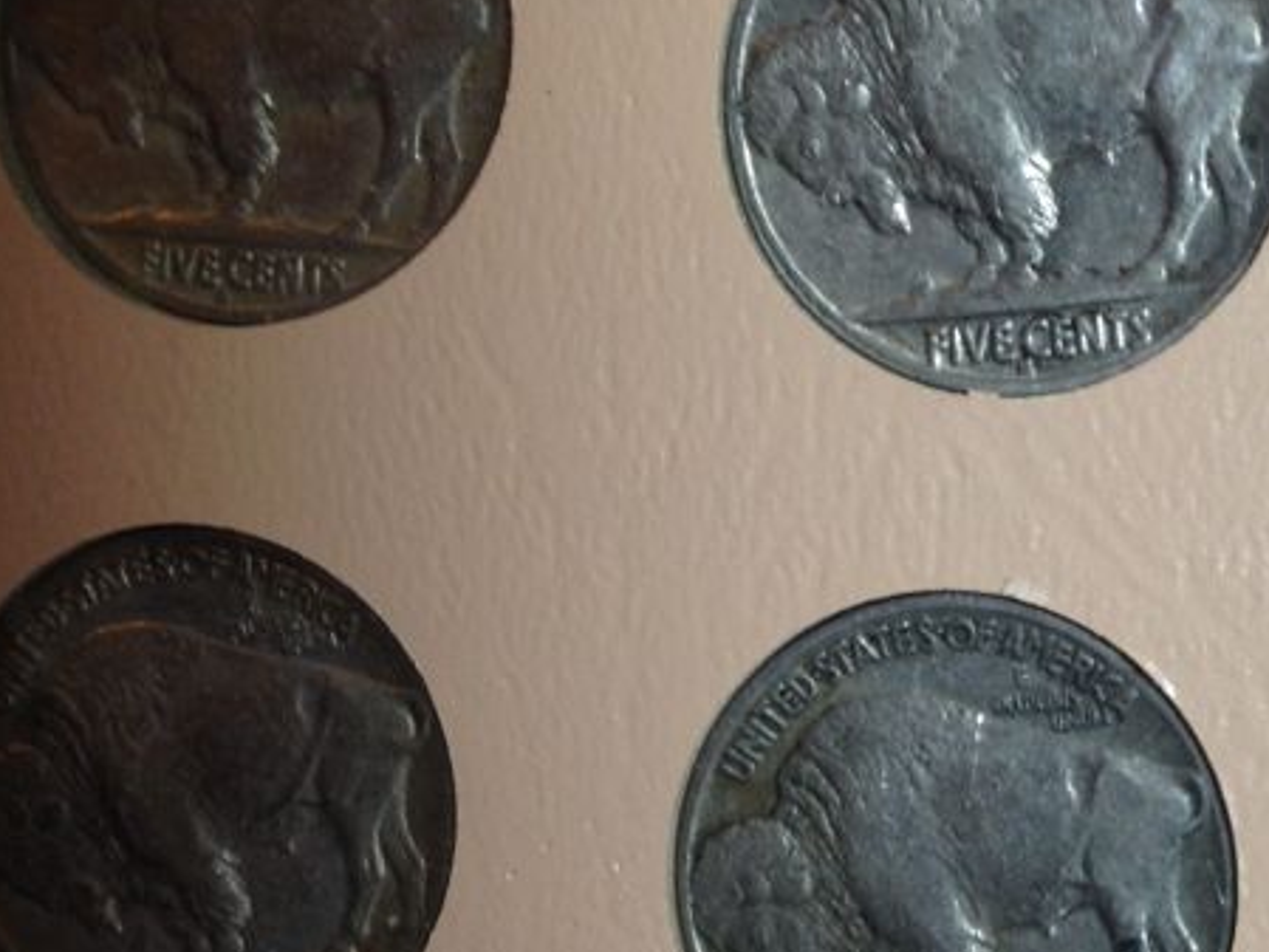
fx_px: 2860
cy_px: 494
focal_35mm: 78
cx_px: 1263
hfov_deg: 23.9
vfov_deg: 18.9
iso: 50
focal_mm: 4.28
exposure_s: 1/20
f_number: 2.4
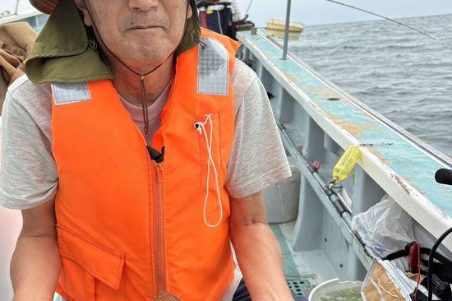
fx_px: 527
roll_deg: +2.8
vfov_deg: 31.8
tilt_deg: -14.8
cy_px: 178
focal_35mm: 42
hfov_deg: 46.3
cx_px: 196
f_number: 1.6
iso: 50
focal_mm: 5.96
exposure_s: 1/1048
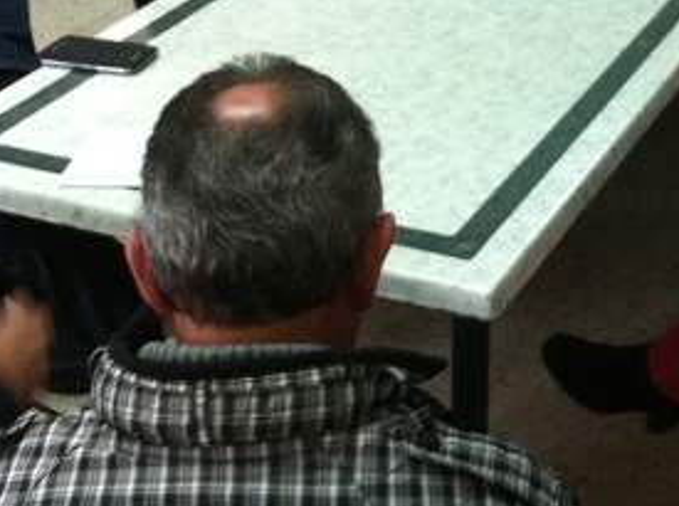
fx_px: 1742
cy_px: -133
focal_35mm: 89
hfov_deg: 21.8
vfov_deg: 15.8
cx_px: 523
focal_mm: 3.85
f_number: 2.8
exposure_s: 1/15
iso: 160
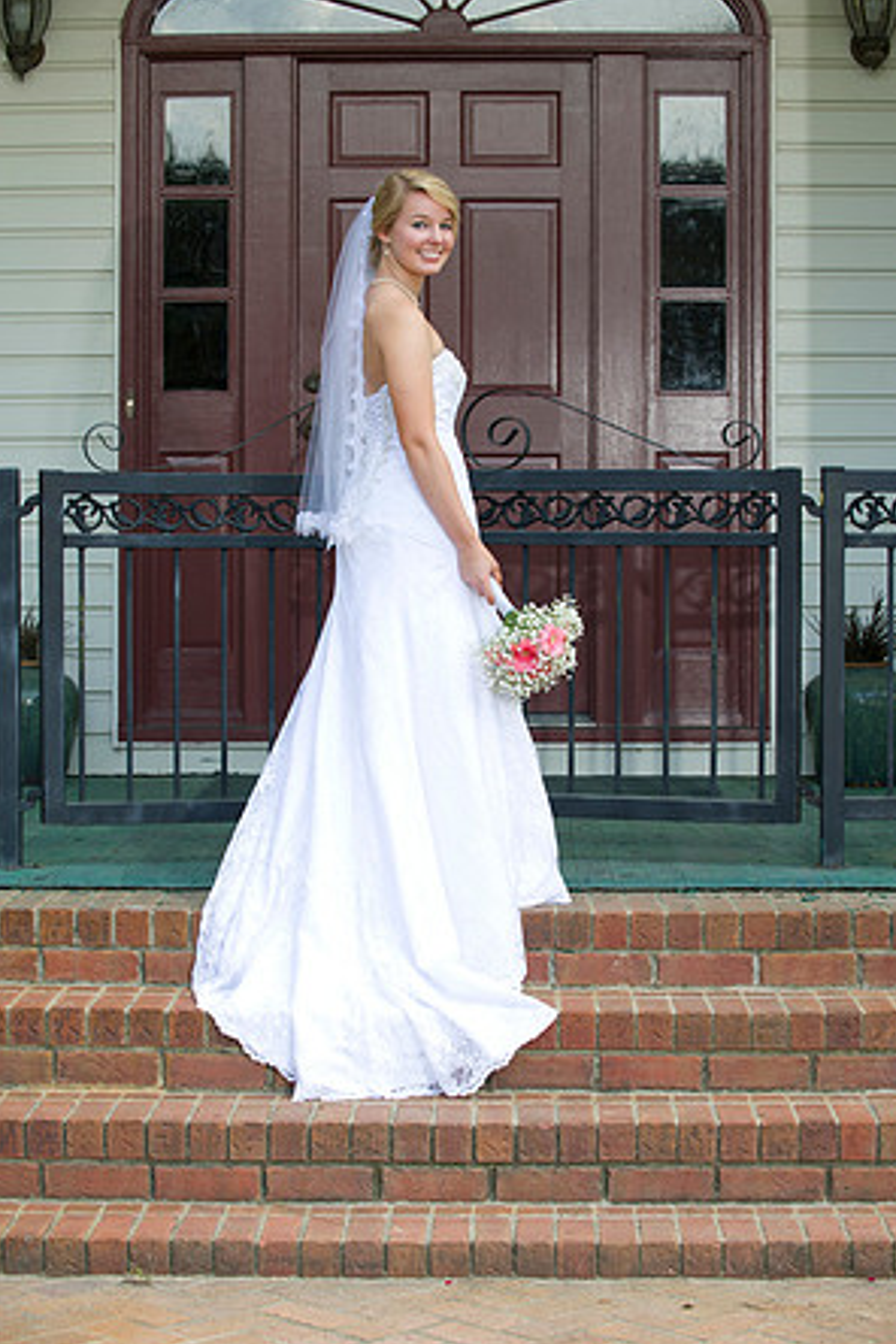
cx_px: 450
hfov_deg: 16.9
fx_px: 3024
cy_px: 672
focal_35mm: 81
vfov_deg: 25.1
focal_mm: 80
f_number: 5.6
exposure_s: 1/100
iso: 250
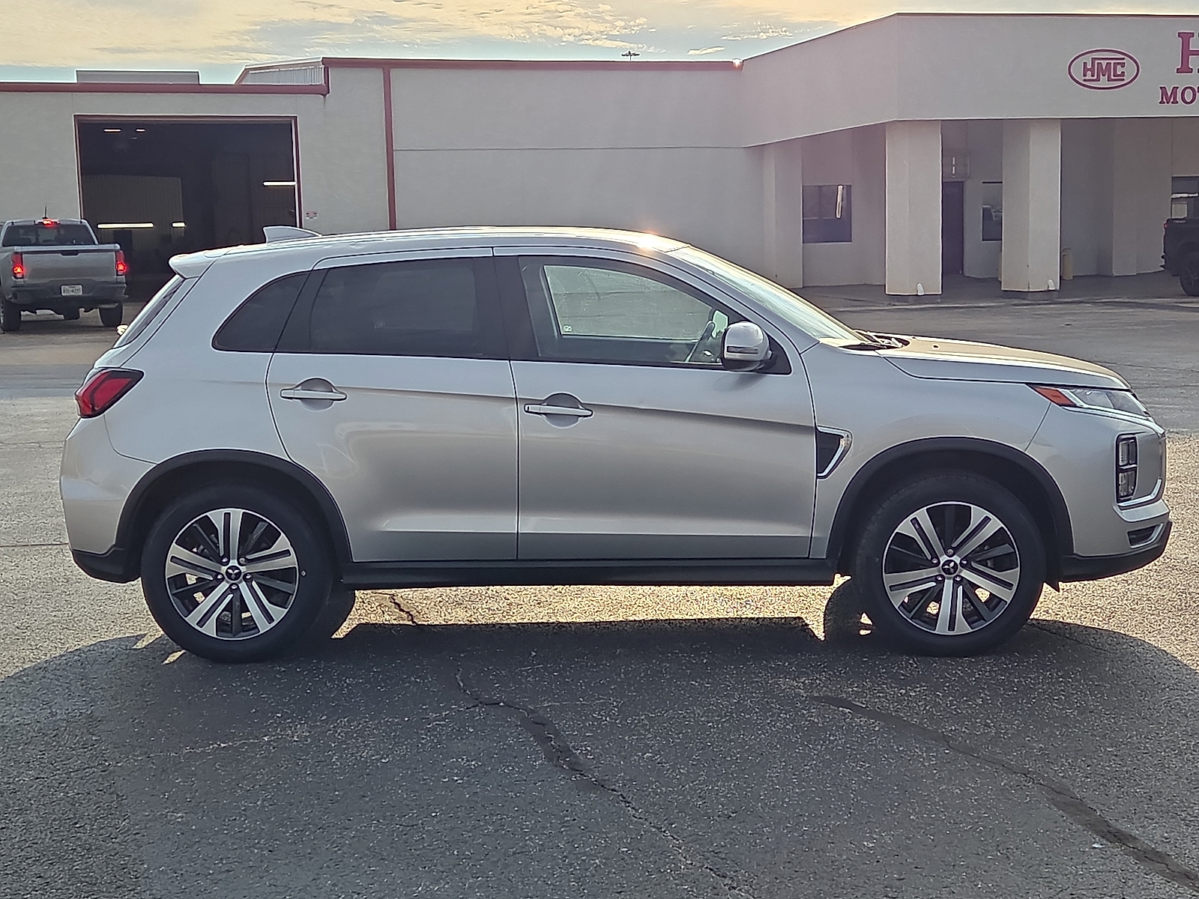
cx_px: 600
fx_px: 1836
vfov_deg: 27.5
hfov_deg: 36.2
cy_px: 450
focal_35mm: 53
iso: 25
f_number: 1.8
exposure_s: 1/1667
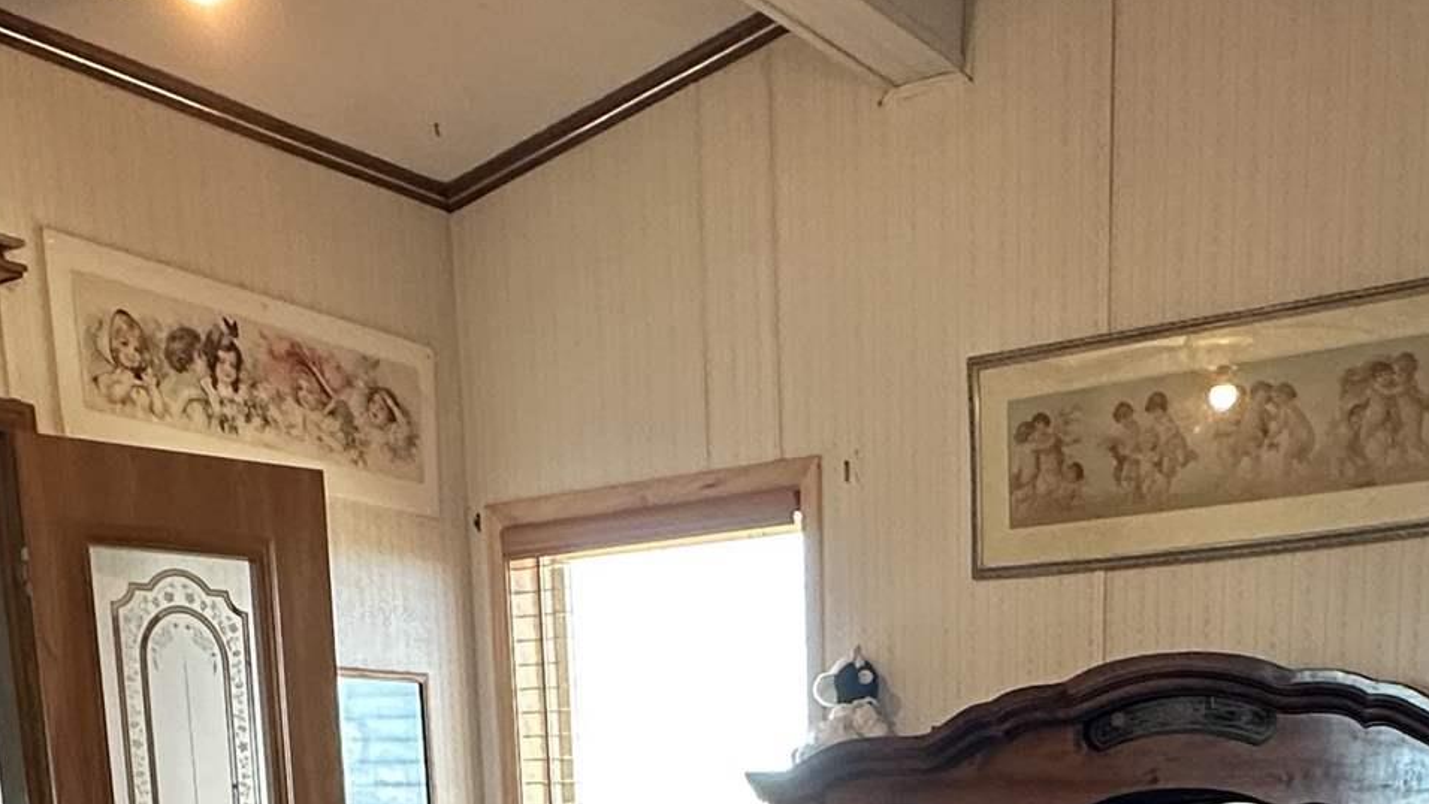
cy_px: 1306
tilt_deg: -13.3
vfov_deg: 20.0
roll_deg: +0.8
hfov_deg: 41.8
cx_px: 894
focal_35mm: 49
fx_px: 1857
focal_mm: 2.22
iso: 320
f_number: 2.2
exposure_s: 1/60
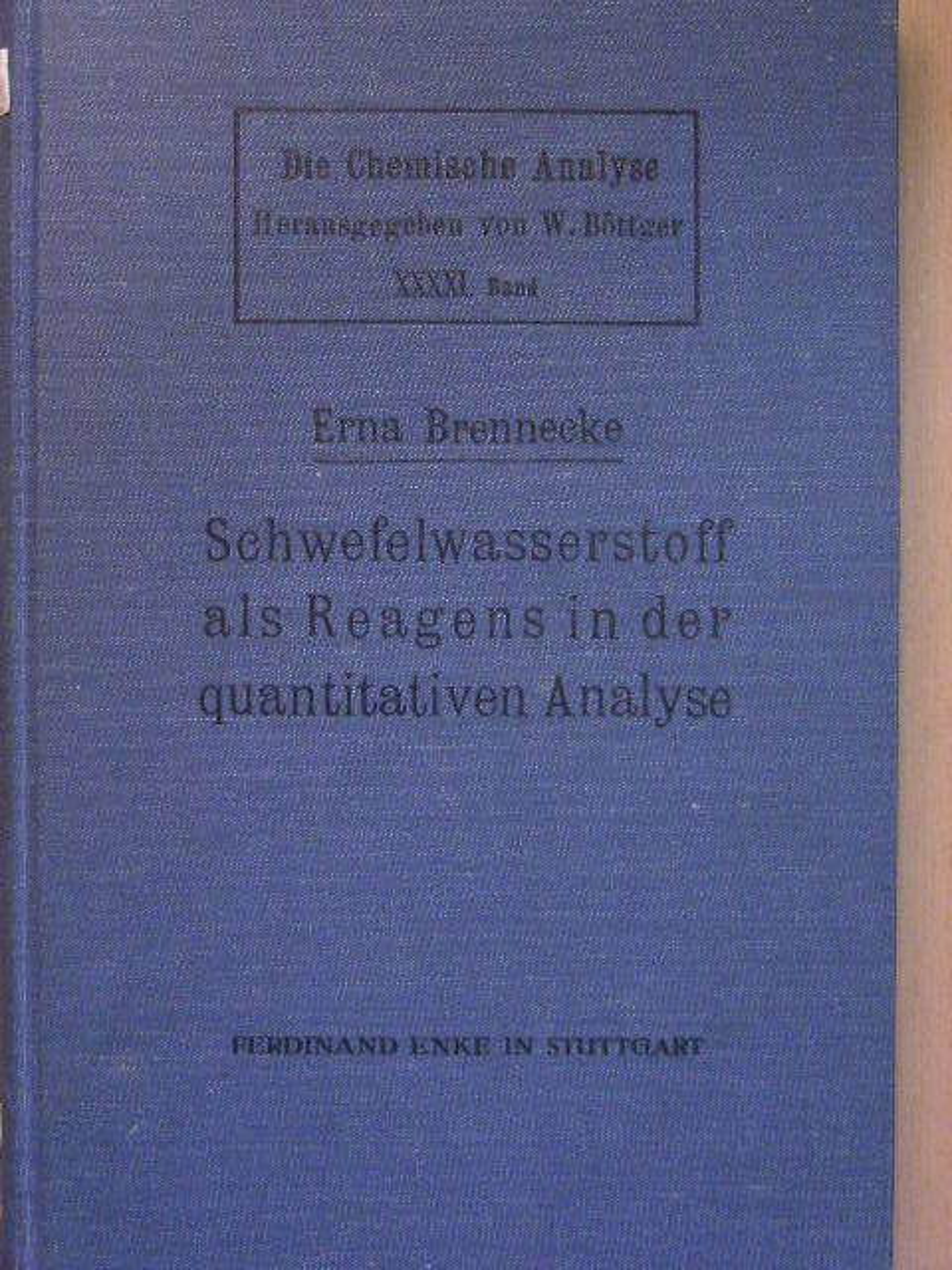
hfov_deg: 23.3
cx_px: 476
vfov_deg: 30.7
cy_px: 635
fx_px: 2310
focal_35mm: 63
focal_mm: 10.5
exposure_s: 1/19
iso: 200
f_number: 3.5
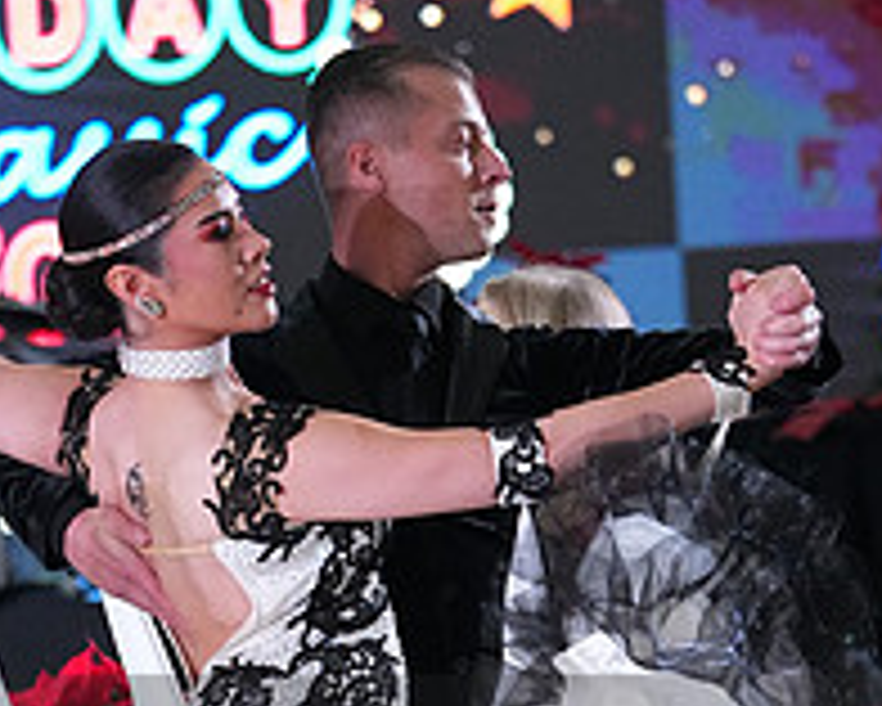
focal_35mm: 555
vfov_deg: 2.8
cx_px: 286
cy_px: 827
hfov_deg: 3.5
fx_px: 14495
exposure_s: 1/400
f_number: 4
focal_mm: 200
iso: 6400
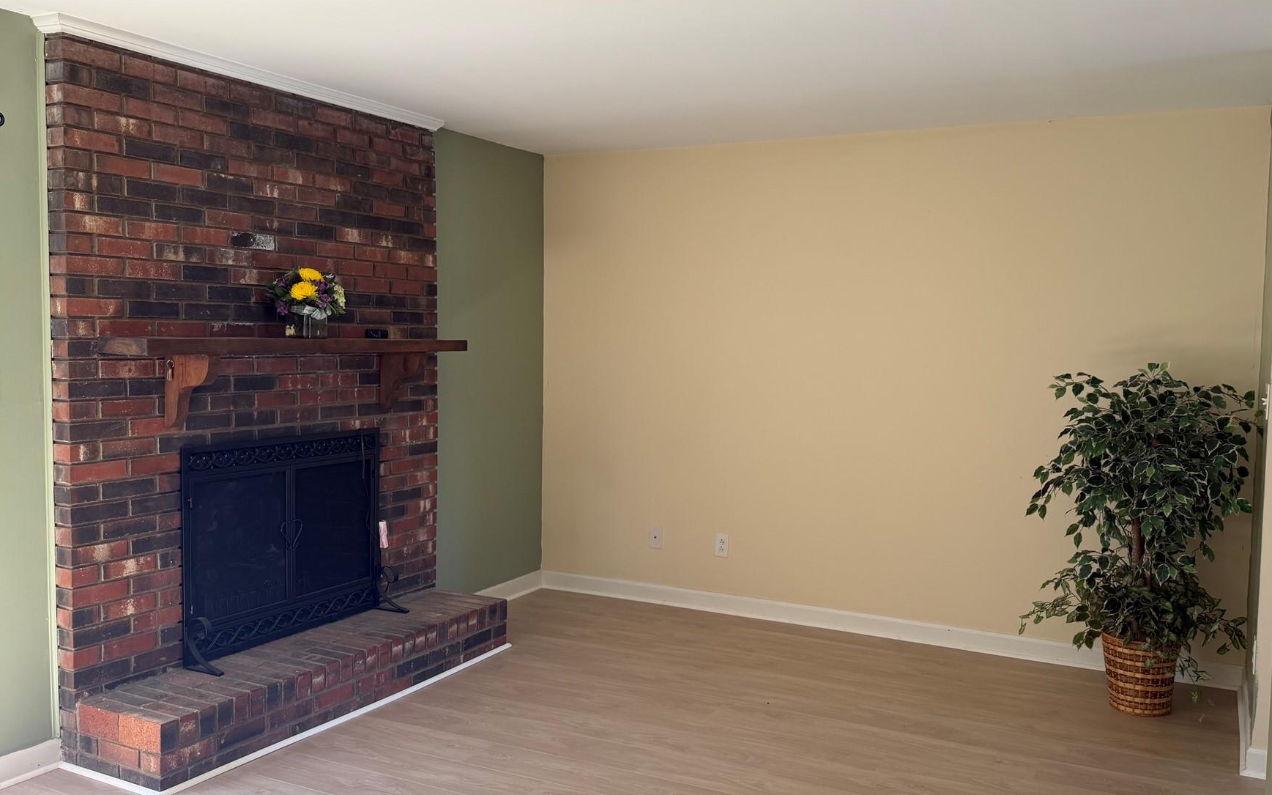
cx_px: 712
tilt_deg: -4.0
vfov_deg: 41.8
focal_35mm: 30
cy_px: 391
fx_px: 1040
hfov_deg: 62.7
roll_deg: -0.6
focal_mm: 6.76
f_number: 1.78
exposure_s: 1/121
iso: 100
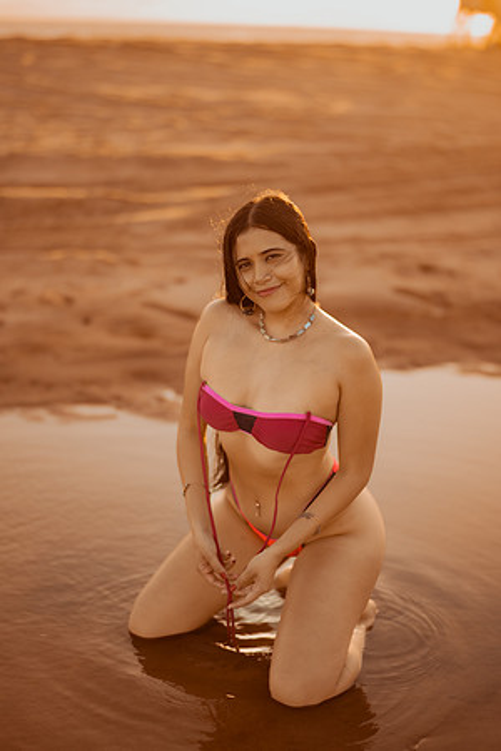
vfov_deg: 34.5
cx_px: 250
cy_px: 376
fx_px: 1211
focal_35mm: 58
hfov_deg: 23.4
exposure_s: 1/1000
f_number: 1.4
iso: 100
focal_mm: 58
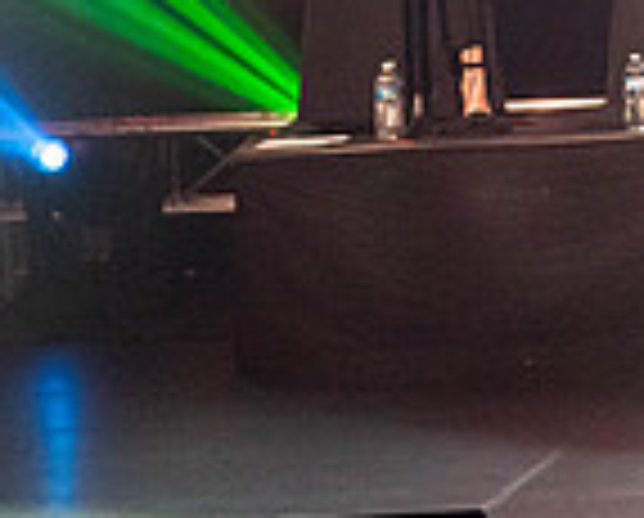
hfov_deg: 2.6
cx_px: 1283
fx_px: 13866
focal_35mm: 726
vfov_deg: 2.1
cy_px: -322
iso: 8000
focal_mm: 187
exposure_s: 1/250
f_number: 5.6
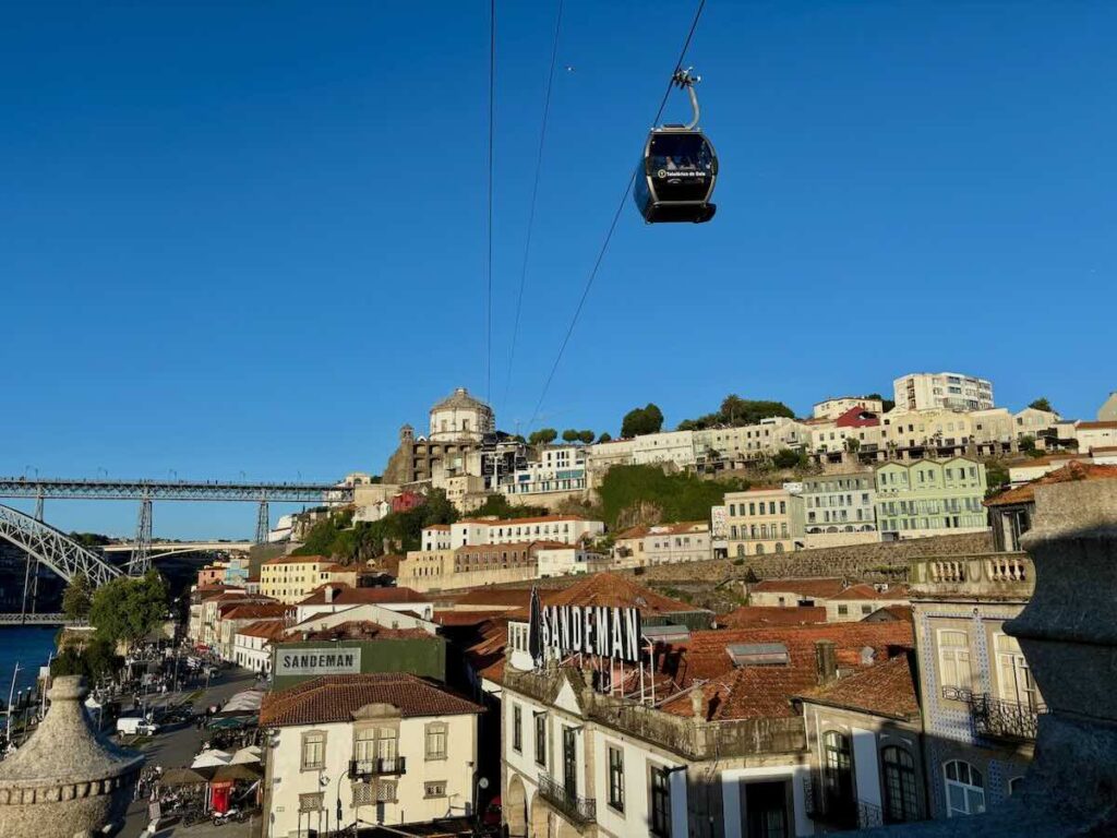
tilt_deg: +11.0
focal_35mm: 26
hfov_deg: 67.3
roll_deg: -0.1
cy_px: 419
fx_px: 839
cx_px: 558
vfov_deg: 53.1
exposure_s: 1/3413
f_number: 1.6
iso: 50
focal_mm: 5.96
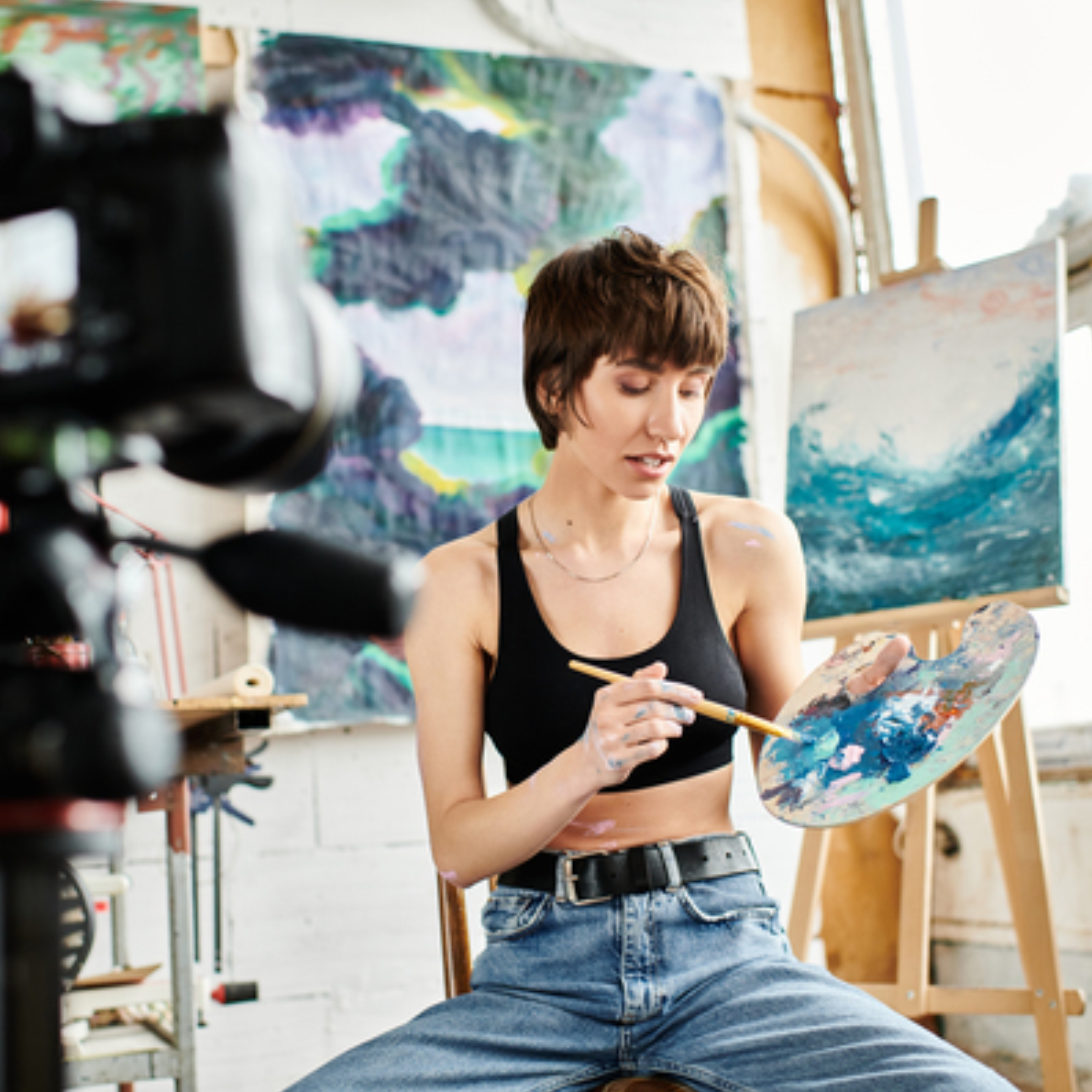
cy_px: 547
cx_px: 490
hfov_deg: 37.5
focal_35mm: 45
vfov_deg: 37.6
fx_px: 1606
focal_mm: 35
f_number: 2.8
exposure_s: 1/200
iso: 320
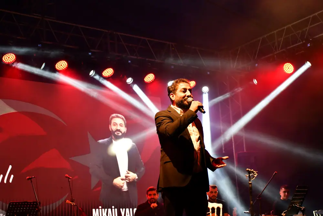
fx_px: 538
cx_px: 162
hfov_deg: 33.4
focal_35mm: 60
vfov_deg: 22.6
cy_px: 108
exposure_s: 1/160
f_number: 4.5
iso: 800
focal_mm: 40
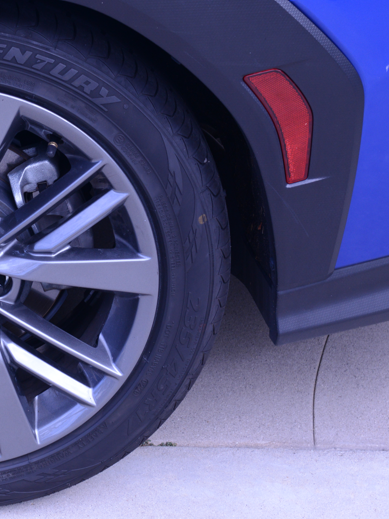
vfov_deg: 21.1
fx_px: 1394
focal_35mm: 93
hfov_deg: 15.6
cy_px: 203
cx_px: 11
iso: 720
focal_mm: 50
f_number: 8
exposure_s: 1/250
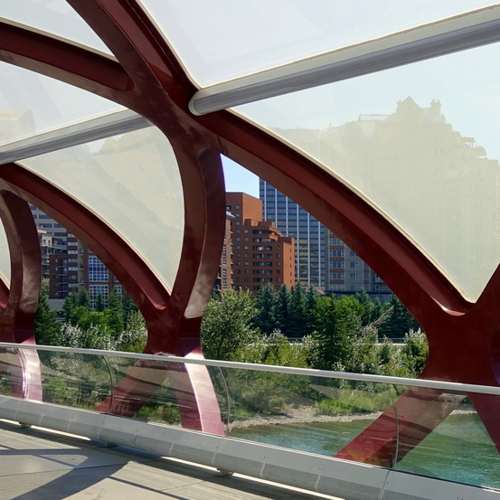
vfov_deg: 28.7
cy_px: 366
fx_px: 964
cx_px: 664
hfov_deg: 24.9
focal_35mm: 59
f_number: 5.6
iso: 125
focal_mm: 8.8
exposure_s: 1/500
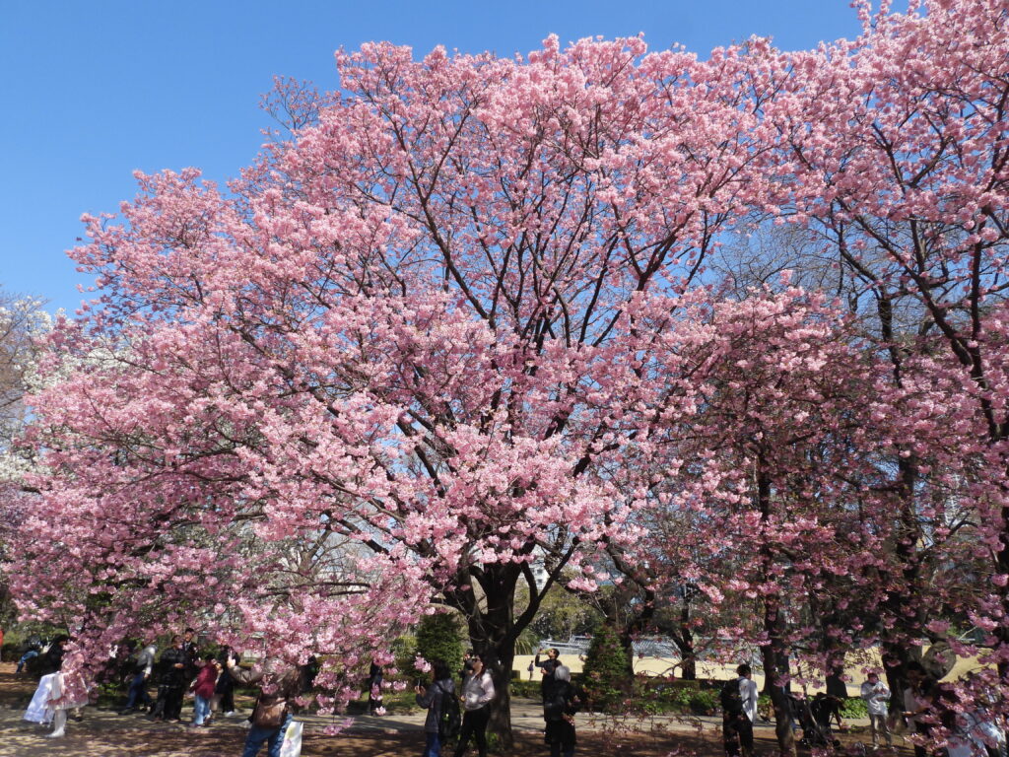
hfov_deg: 71.6
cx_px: 504
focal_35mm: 24
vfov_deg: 56.8
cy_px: 378
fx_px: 700
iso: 100
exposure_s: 1/1250
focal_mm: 4.3
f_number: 2.8
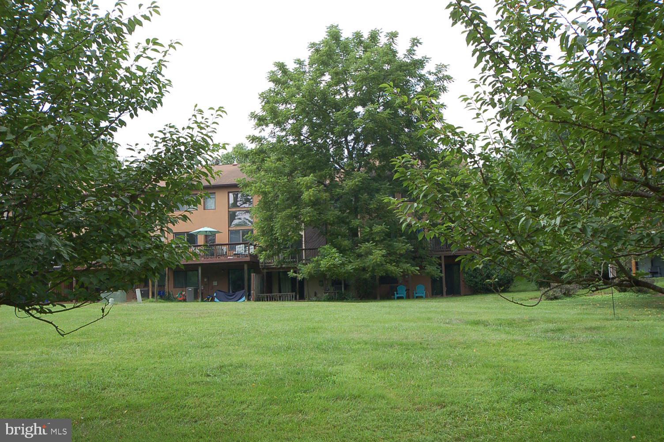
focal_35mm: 36
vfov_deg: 36.8
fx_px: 663
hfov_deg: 53.2
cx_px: 332
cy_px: 221
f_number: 9
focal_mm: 24
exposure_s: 1/160
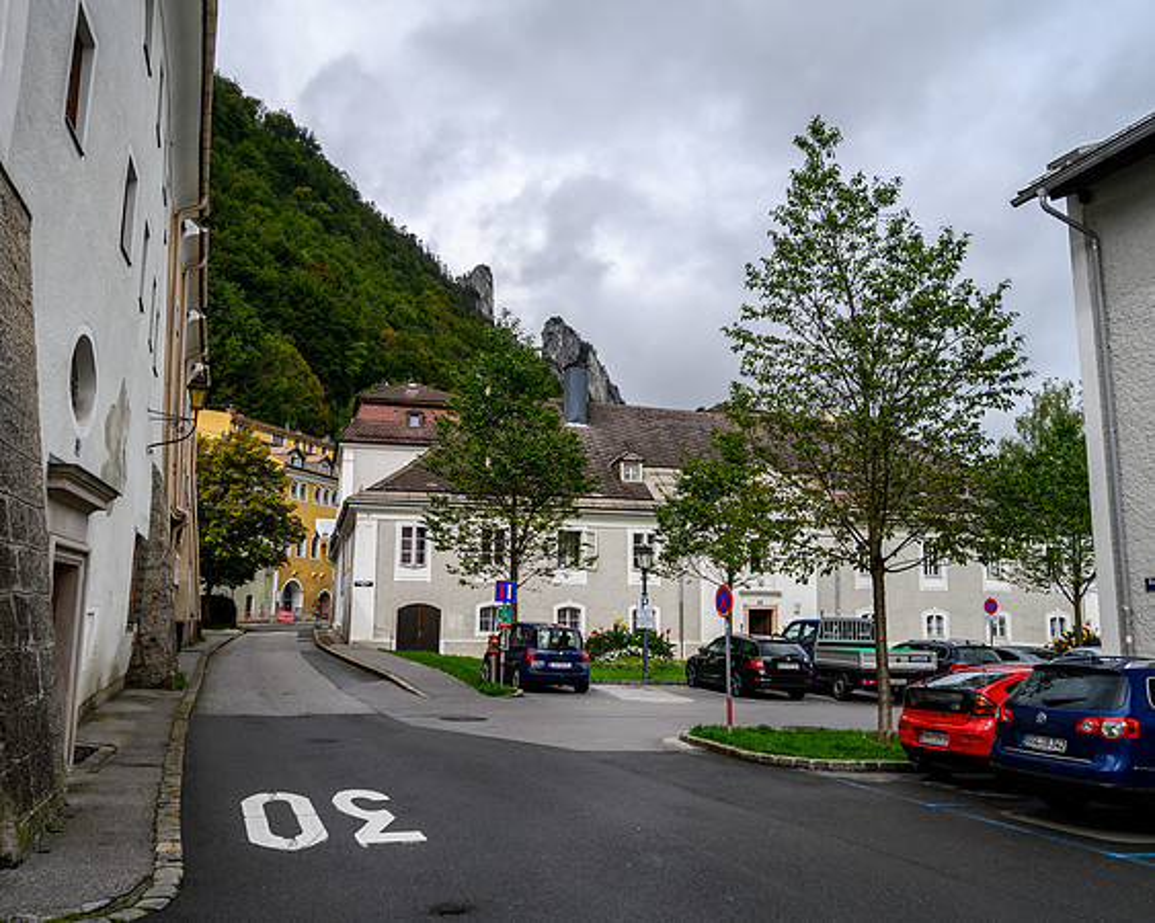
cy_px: 461
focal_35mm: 29
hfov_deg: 61.0
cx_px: 562
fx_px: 980
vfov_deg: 50.5
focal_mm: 24.5
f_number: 5
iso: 64
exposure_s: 1/400
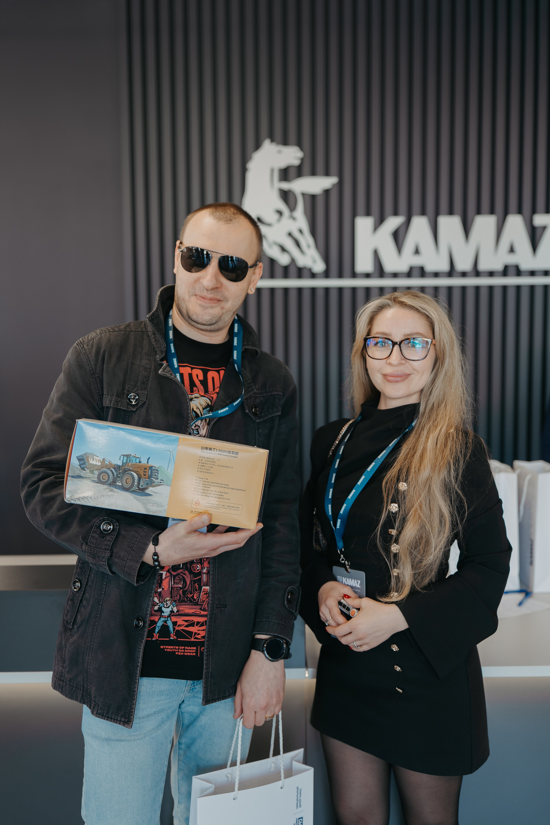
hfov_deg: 36.9
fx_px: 825
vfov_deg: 53.1
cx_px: 275
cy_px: 412
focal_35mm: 36
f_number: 2
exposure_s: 1/100
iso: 100
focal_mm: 36
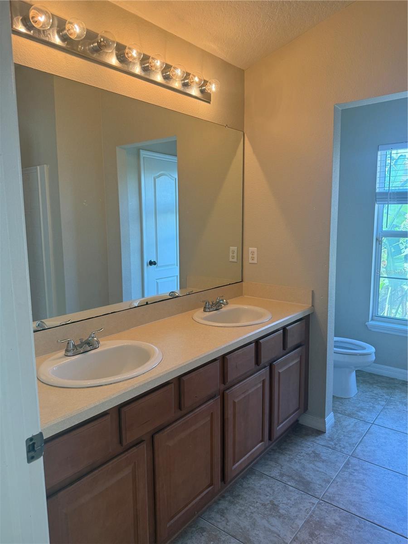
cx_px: 204
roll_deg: +0.0
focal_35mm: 24
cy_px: 272
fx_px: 377
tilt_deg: -6.3
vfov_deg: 71.6
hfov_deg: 56.8
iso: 125
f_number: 1.78
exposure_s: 1/120
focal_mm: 6.76
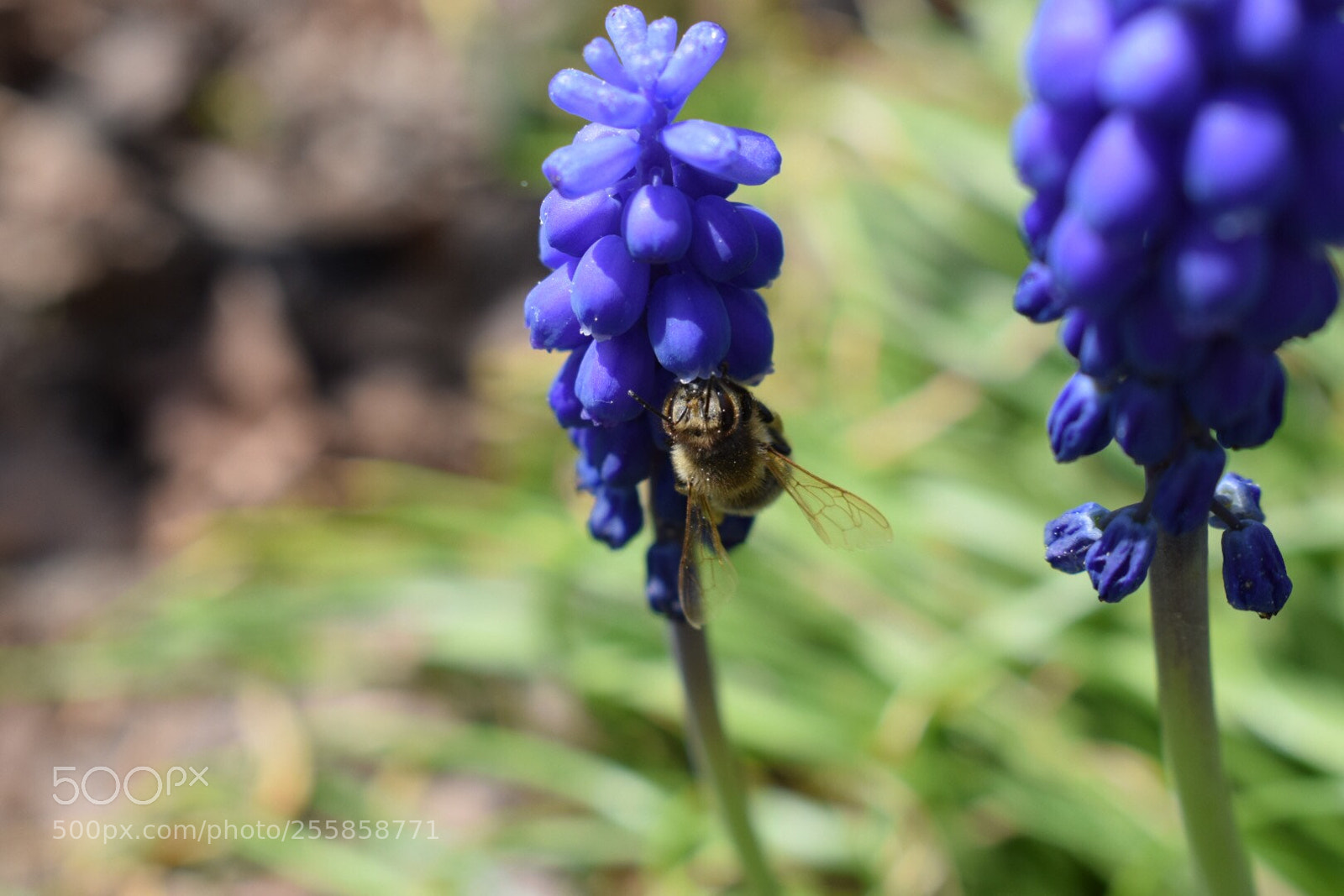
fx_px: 2688
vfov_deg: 18.9
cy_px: 448
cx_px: 672
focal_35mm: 72
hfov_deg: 28.1
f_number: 8
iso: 200
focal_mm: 48
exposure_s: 1/320
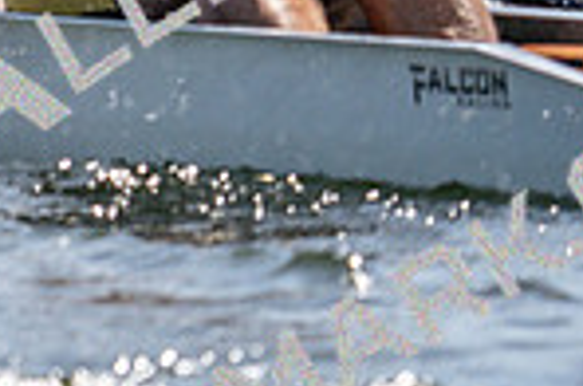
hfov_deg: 1.7
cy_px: -167
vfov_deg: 1.1
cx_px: -425
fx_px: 20006
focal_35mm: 1238
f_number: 6.3
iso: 320
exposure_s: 1/2000
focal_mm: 315
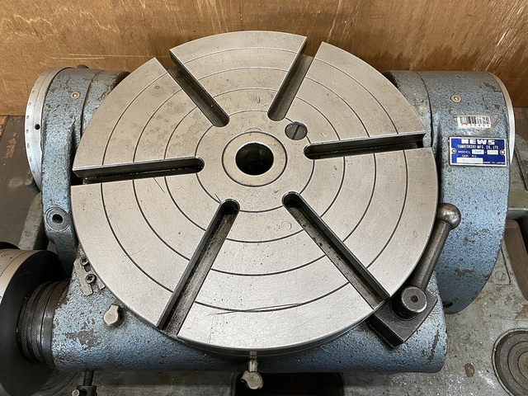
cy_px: 198
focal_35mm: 26
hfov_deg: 67.3
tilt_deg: -63.2
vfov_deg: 53.1
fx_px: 397
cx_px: 264
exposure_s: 1/60
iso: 160
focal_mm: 4.25
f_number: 1.8
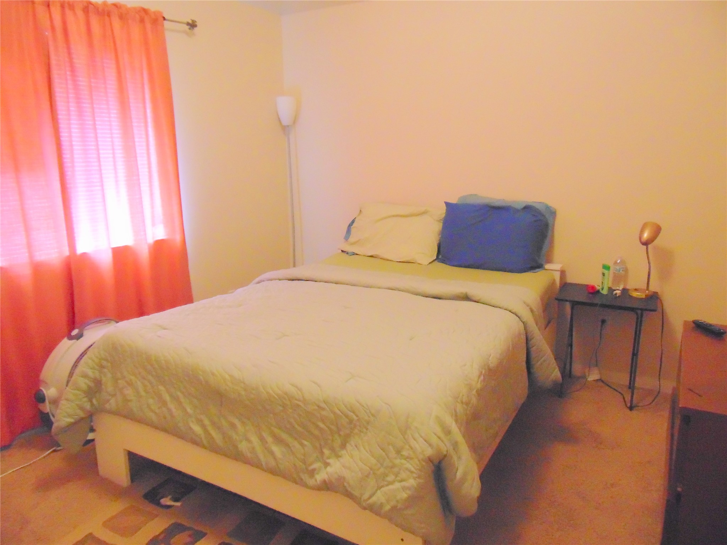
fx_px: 525
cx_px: 364
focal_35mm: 25
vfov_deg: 54.9
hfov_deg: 69.4
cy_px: 272
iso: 640
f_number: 3
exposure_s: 1/30
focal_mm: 4.5
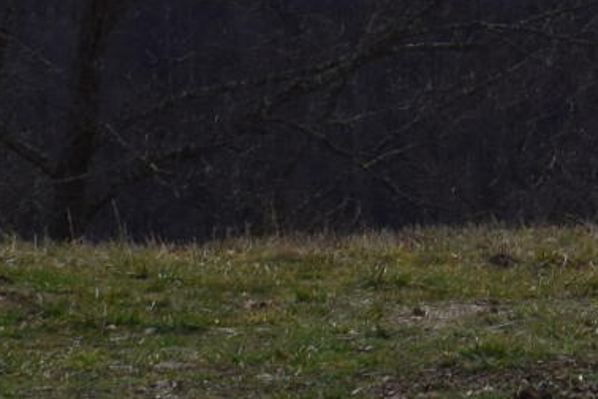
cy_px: -651
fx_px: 4750
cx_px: 1088
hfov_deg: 7.0
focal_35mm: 286
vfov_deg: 4.7
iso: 200
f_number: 11
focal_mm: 24
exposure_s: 1/500
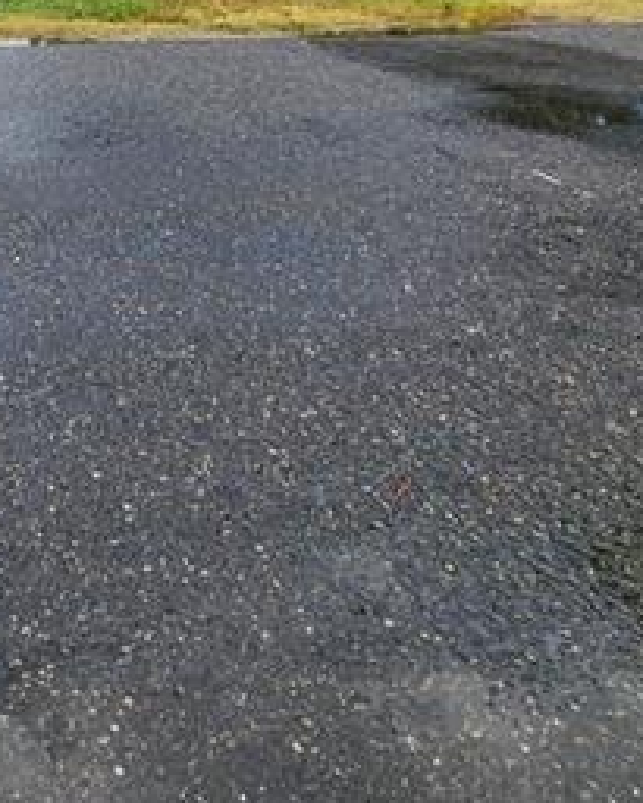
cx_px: -91
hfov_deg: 33.3
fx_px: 903
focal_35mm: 38
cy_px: -141
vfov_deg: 37.4
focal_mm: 2.2
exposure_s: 1/1402
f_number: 2.2
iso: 50
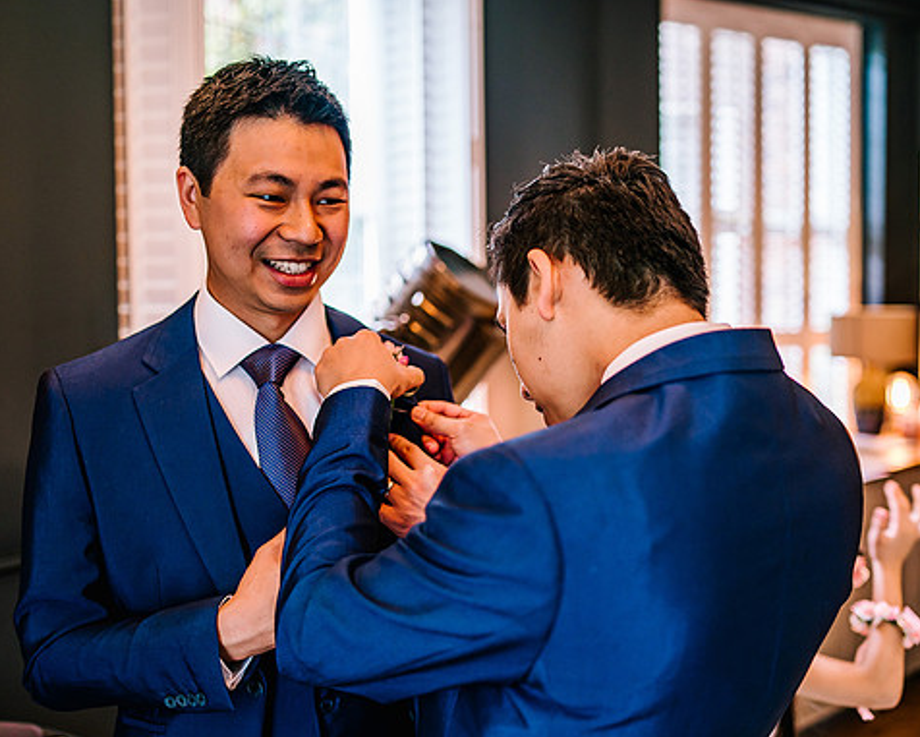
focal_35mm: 40
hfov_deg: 45.7
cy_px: 370
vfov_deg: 37.3
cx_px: 524
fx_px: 1089
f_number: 1.8
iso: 500
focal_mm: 35
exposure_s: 1/250
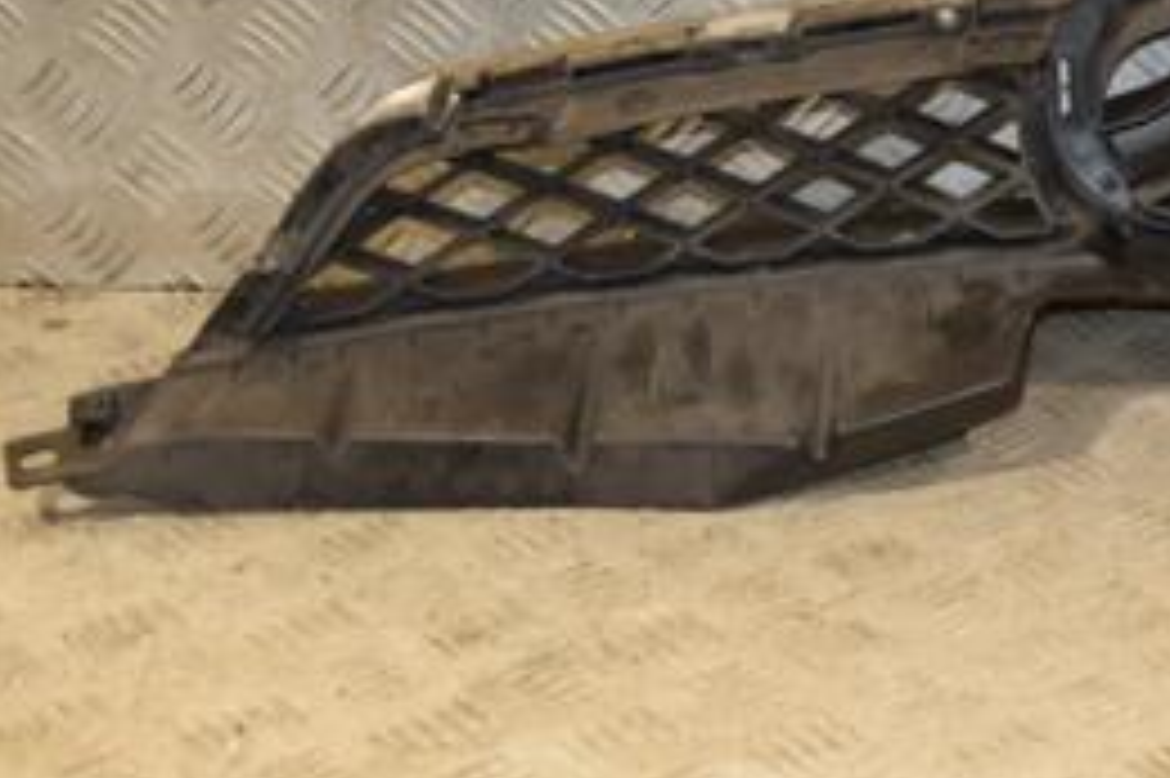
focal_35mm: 97
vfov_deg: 14.0
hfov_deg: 20.1
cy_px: 202
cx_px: 1269
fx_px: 3150
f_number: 5
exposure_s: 1/200
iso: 800
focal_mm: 28
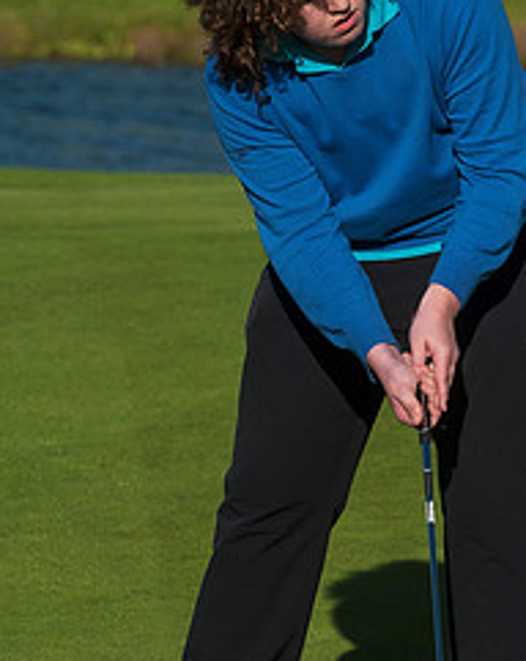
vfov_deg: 3.7
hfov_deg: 2.9
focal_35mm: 526
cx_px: 385
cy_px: 348
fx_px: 10262
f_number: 6.3
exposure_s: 1/1600
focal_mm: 300
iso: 400
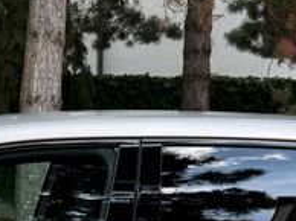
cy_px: 348
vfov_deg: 11.1
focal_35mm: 127
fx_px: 1085
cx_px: 5
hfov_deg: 15.3
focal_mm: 6.76
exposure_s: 1/1174
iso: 80
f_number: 1.78
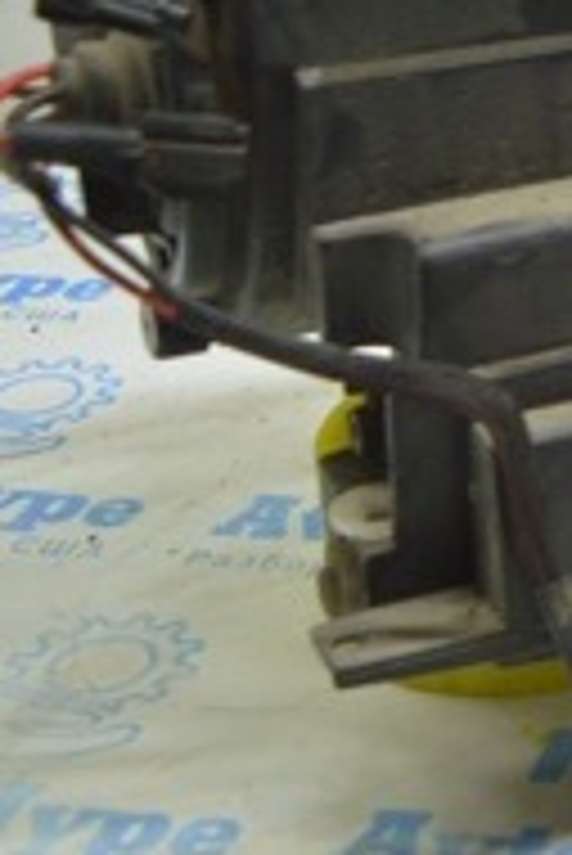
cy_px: 11
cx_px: 1225
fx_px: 2640
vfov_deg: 18.0
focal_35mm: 111
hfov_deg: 11.0
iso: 400
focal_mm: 22
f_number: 3.8
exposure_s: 1/40
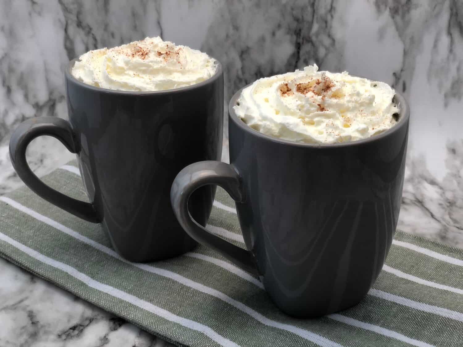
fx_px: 696
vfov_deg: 28.0
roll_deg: +0.2
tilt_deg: -29.1
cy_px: 174
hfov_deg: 36.8
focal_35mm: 52
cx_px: 232
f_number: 2.4
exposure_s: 1/60
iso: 50
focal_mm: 6
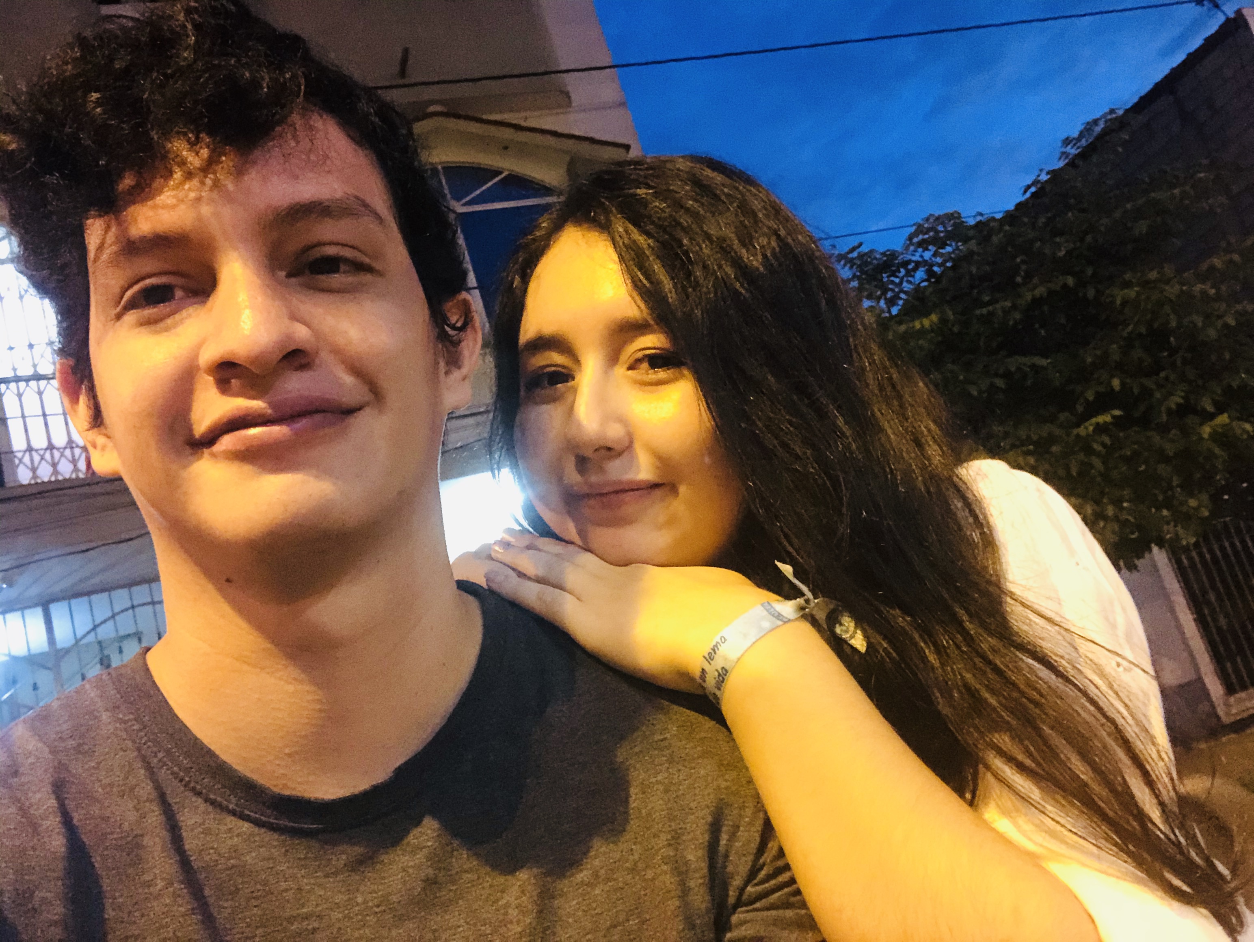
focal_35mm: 32
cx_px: 627
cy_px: 471
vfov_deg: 44.2
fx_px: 1160
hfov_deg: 56.8
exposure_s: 1/24
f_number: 2.2
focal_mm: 2.87
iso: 500
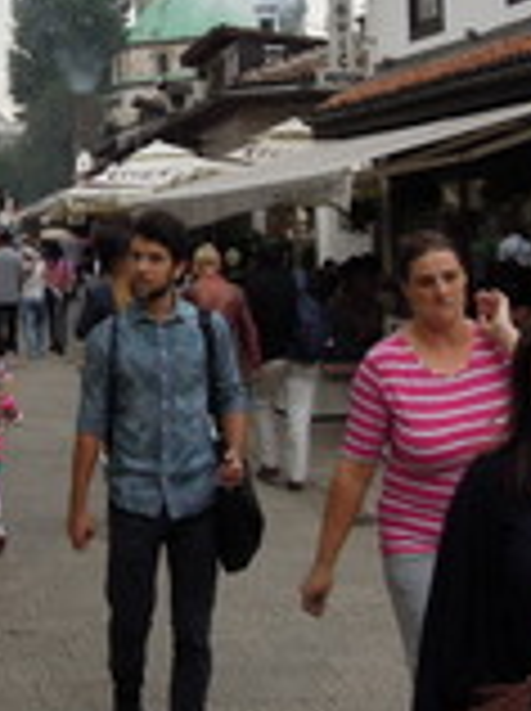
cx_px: -50
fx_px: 1497
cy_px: 63
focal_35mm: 73
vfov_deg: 25.8
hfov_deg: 19.3
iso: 160
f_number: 2.8
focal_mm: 4.3
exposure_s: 1/200
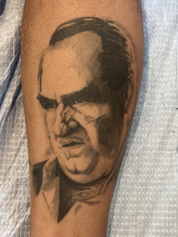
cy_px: 118
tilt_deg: -81.4
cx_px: 89
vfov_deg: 39.7
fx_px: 329
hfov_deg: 30.3
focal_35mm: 48
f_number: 1.78
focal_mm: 6.76
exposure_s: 1/40
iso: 400
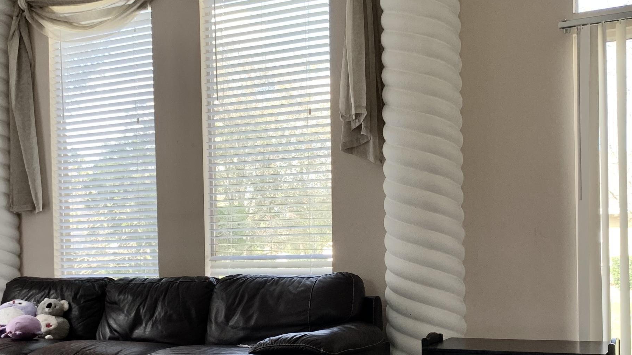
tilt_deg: -0.4
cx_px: 271
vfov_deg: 25.1
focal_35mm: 47
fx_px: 788
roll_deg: +0.7
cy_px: 278
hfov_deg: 43.6
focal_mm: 4.25
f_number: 1.8
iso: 50
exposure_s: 1/121
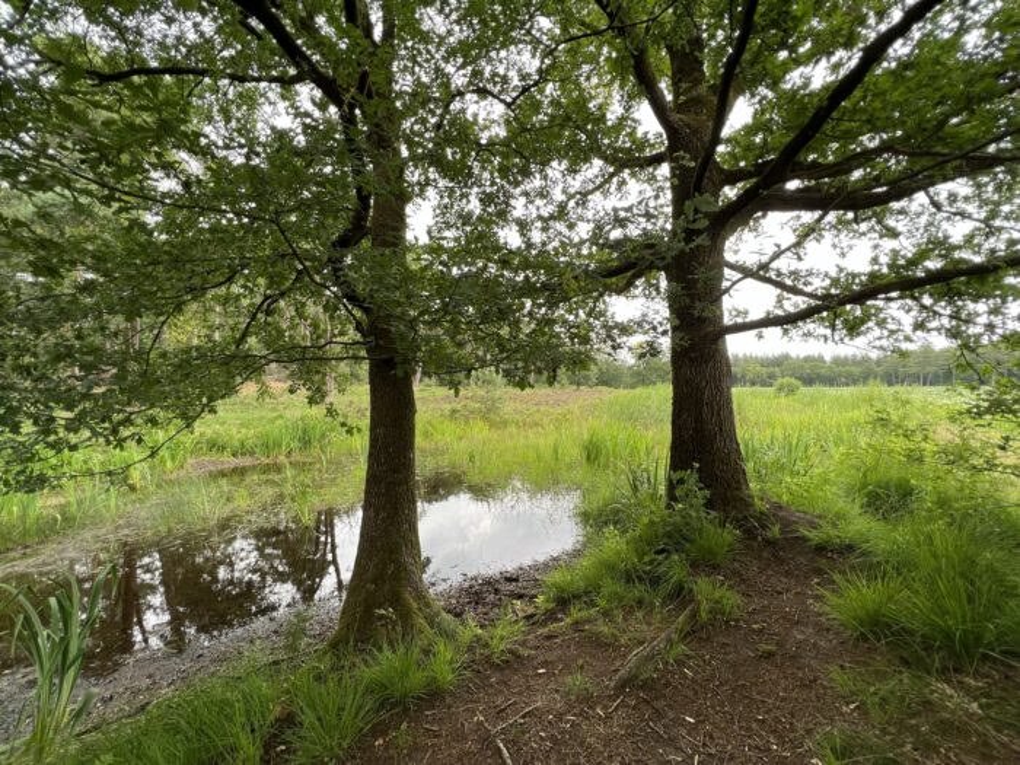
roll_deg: +1.3
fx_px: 383
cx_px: 510
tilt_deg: +1.0
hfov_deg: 106.2
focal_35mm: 13
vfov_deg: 89.9
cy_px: 382
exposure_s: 1/99
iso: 32
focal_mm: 1.57
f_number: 1.8
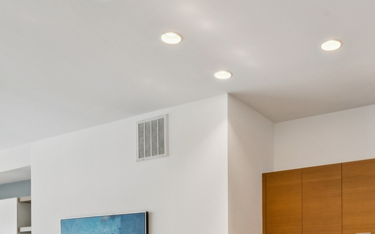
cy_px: 265
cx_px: 236
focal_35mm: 41
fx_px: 416
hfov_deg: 48.1
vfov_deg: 28.3
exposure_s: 1/5
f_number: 13
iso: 400
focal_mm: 14.6
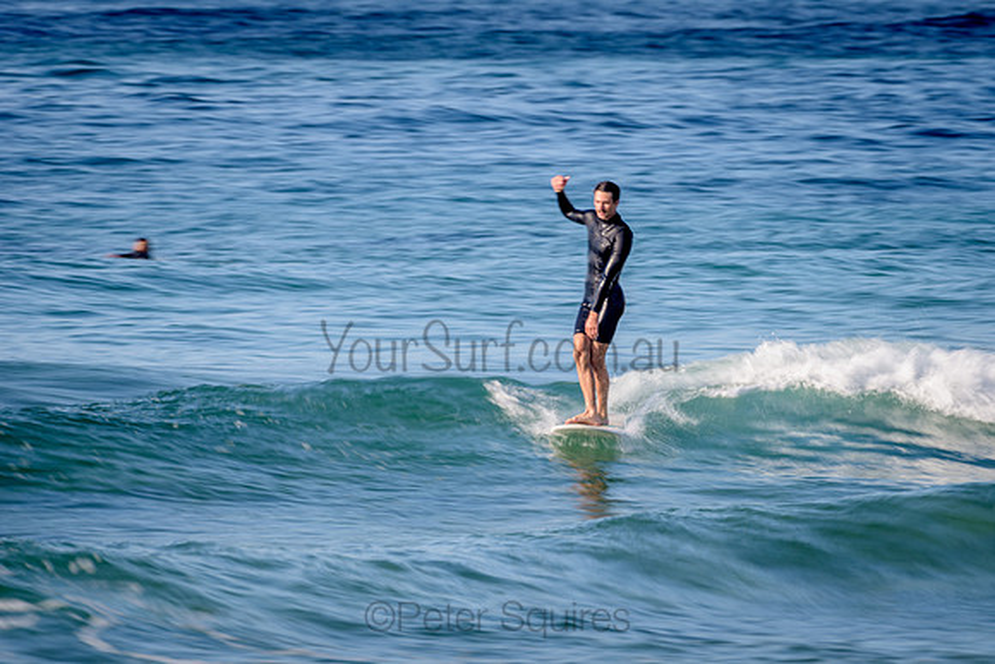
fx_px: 16945
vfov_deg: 2.2
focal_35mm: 613
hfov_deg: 3.4
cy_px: 318
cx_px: 610
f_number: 11
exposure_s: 1/15
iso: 31
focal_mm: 500
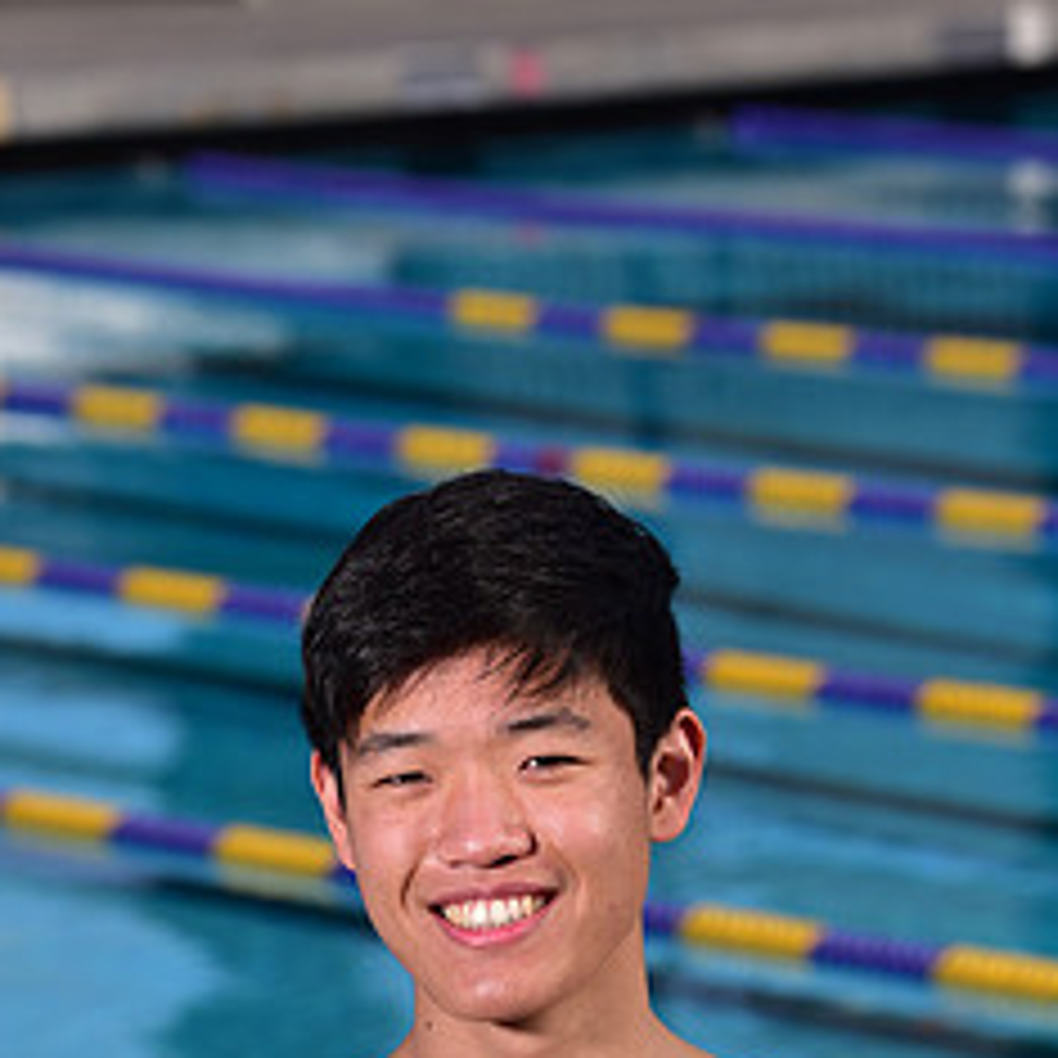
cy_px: 1162
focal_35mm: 315
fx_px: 10892
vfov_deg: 5.5
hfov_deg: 5.6
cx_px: 642
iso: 80
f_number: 8
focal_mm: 150
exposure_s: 1/250
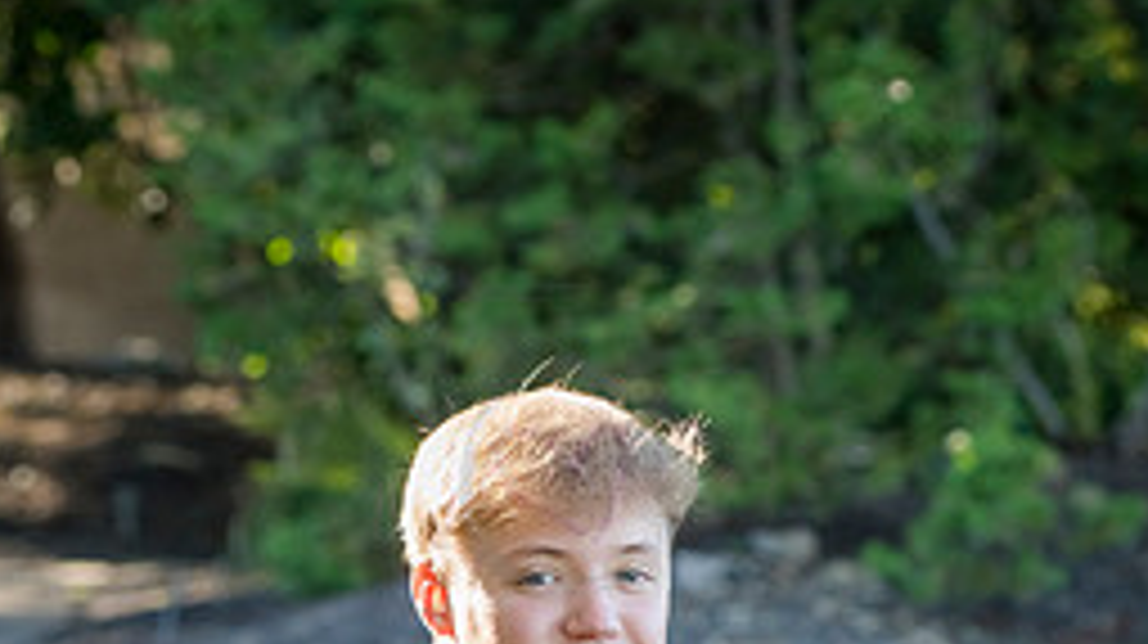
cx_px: 581
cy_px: 883
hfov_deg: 11.6
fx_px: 5627
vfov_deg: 6.5
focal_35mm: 185
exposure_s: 1/400
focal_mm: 100
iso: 800
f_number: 5.6
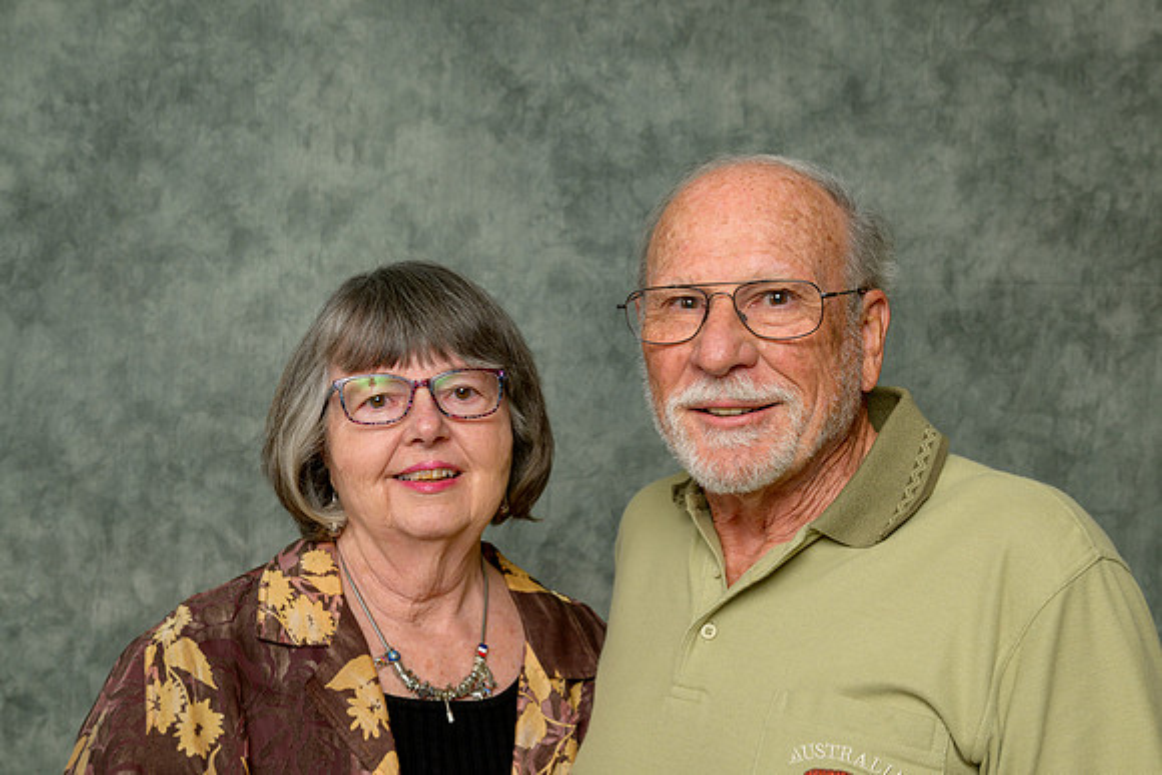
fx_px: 1600
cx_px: 581
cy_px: 400
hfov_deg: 39.9
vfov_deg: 27.2
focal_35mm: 50
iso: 400
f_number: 10
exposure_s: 1/125
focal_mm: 48
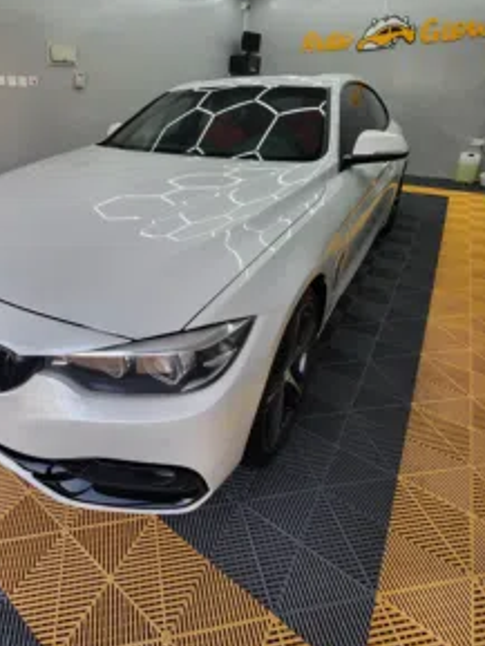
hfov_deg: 69.3
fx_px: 336
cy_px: 232
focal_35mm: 18
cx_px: 156
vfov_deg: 85.6
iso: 50
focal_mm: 2.2
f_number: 2.2
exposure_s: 1/100
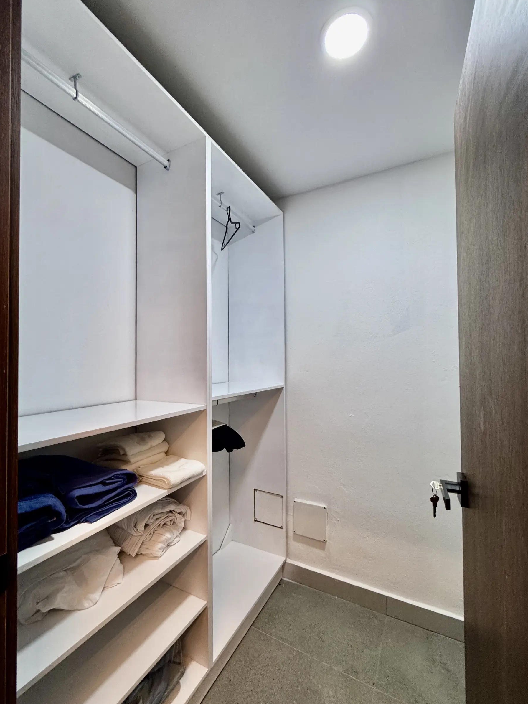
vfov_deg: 98.2
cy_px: 355
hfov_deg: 81.8
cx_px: 263
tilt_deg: +0.1
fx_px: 305
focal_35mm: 15
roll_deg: +1.1
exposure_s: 1/60
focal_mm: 2.22
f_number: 2.2
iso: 200
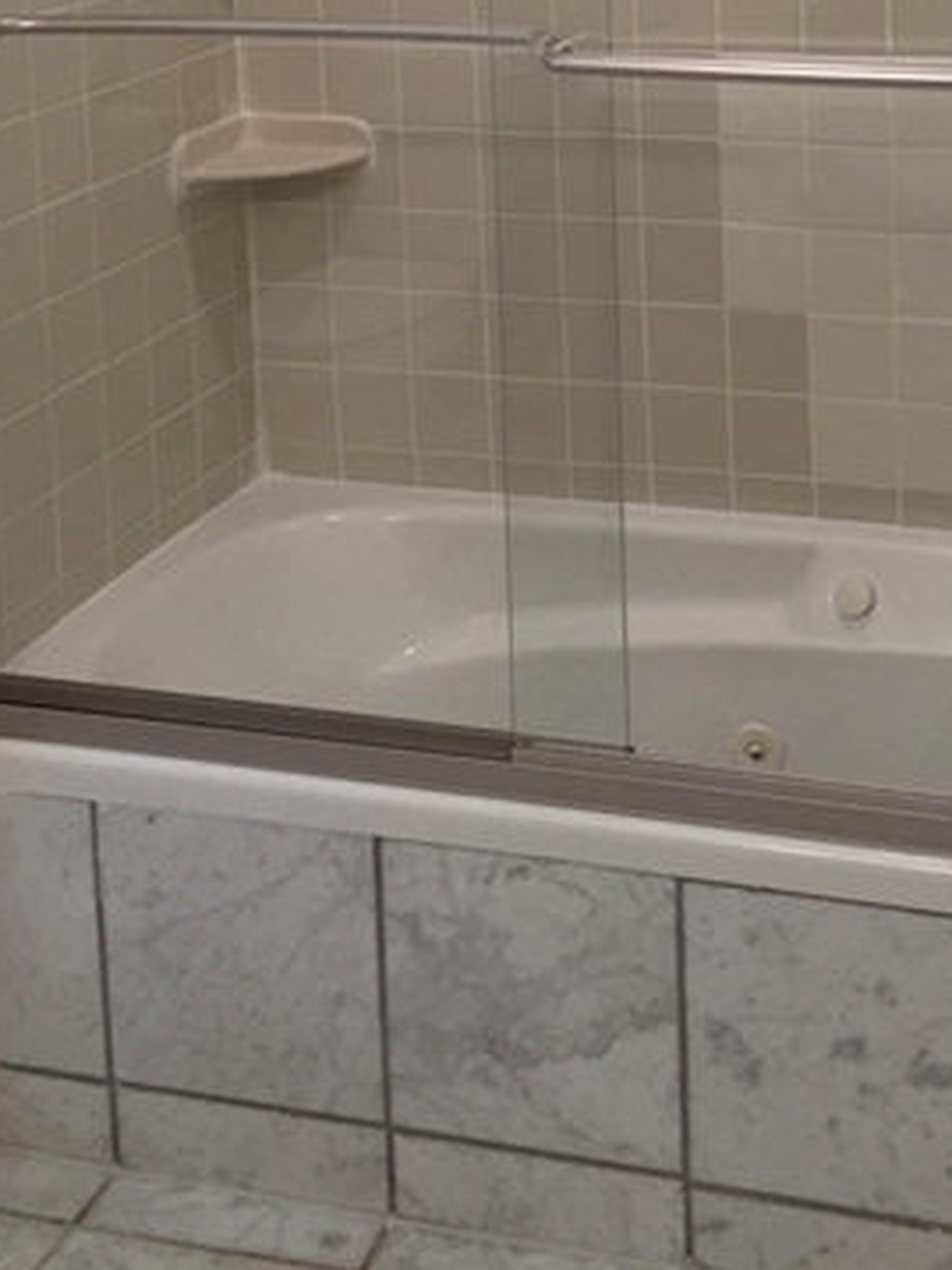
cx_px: 715
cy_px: -50
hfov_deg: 23.4
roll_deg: +0.6
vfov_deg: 28.9
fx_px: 2275
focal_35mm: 62
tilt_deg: -7.0
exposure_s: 1/30
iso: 50
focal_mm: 4.15
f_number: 2.2
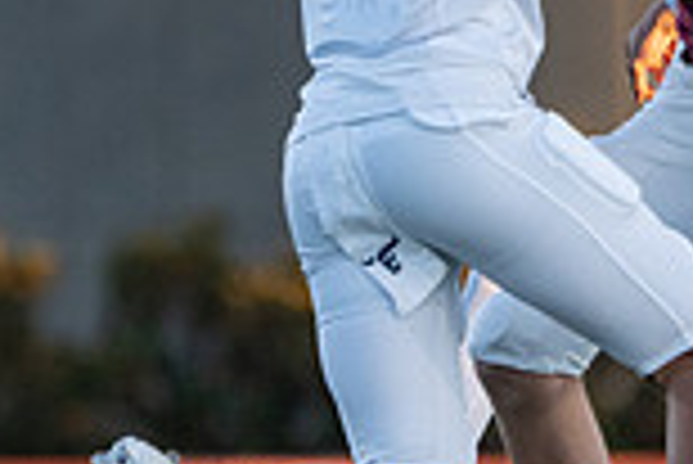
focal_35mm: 1970
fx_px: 37957
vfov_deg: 0.7
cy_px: 104
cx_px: 722
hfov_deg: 1.0
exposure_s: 1/1250
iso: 1000
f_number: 5.6
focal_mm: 400
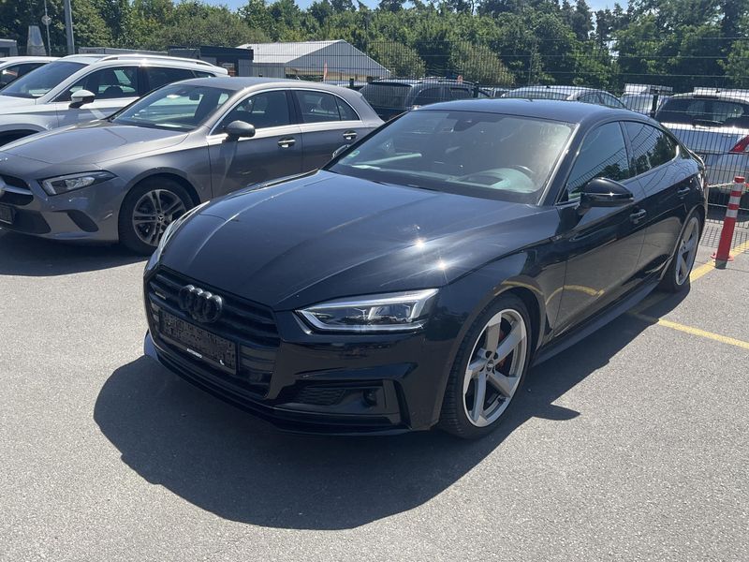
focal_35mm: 29
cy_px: 281
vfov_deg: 48.2
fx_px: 627
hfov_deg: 61.7
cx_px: 374
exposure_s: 1/883
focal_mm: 3
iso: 25
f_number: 1.8
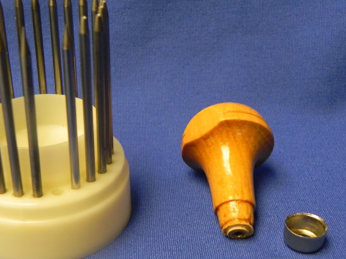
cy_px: 149
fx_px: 510
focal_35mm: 51
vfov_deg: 28.5
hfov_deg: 37.4
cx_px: 141
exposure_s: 1/35.4
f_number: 3.2
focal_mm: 6.6
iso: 400
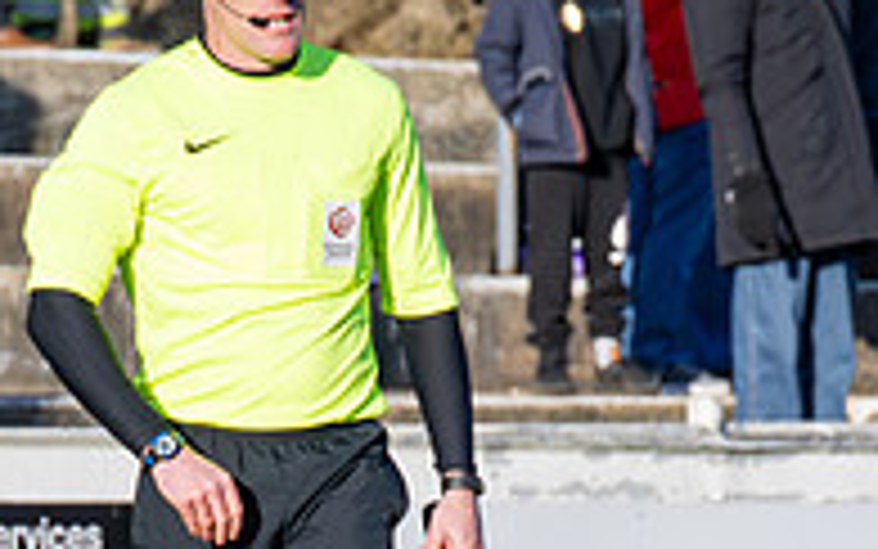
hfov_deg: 4.6
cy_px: 608
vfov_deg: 2.9
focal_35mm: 457
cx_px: 191
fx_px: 10938
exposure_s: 1/6400
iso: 800
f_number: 4
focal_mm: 71
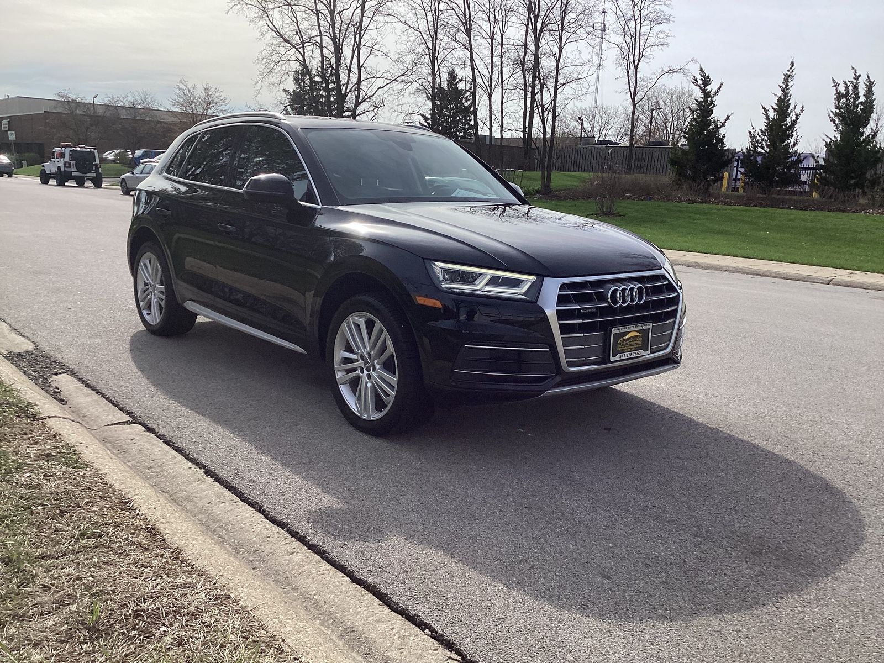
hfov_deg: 58.4
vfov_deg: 45.4
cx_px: 442
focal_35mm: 31
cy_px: 332
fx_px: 792
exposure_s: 1/2809
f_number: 2.4
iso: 25
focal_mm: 3.3
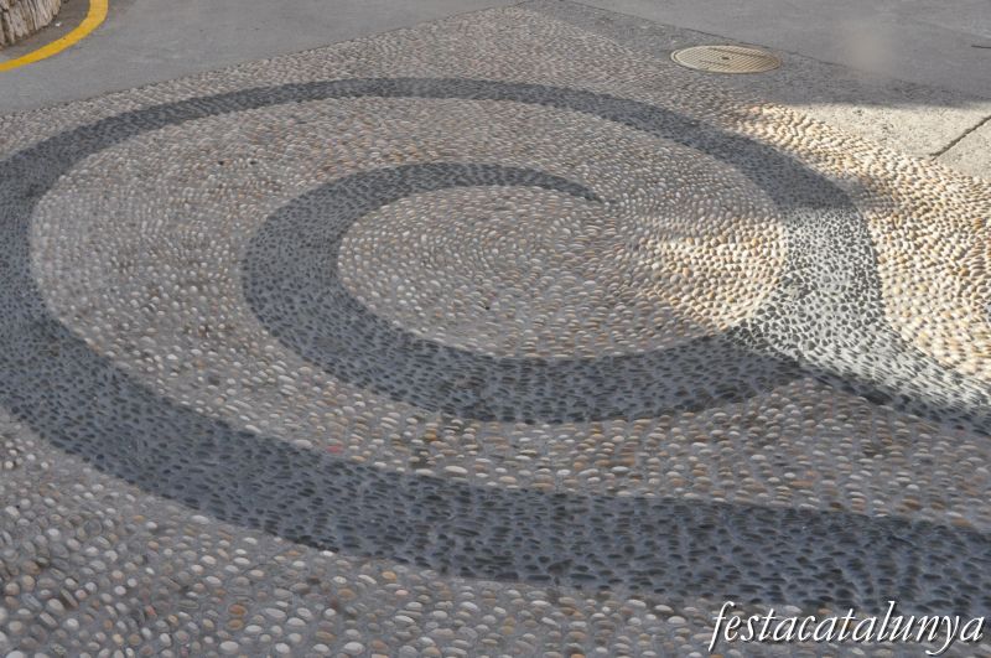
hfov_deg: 53.2
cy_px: 329
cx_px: 496
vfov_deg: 36.8
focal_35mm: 36
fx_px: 990
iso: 1600
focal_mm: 24
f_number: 10
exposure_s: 1/400
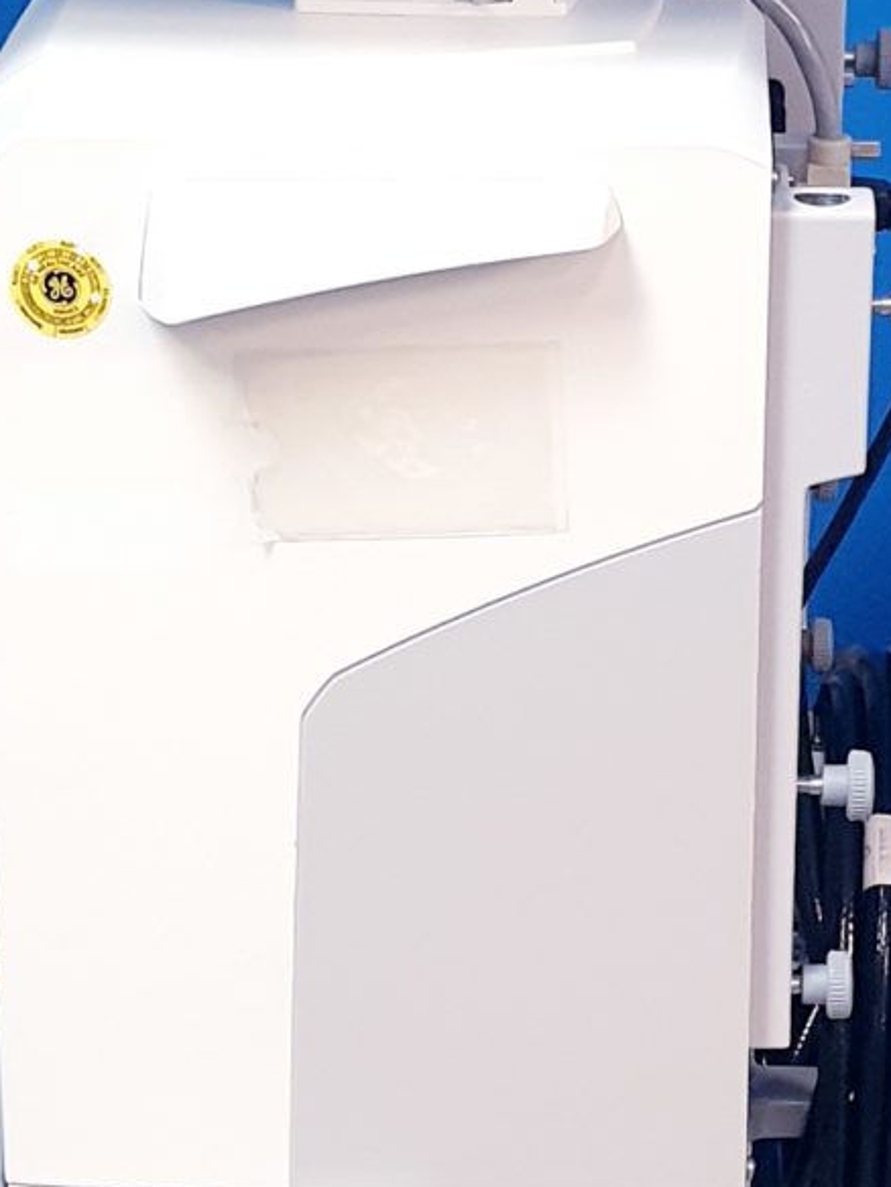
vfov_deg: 17.2
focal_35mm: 114
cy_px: 738
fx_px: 3912
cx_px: 511
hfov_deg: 13.0
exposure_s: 1/50
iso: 250
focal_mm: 4.3
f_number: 2.4
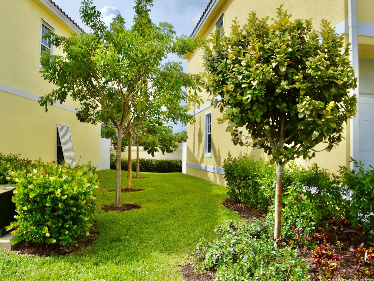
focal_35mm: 30
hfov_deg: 59.9
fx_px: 324
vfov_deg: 46.8
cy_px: 144
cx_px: 172
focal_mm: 18
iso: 100
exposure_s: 1/250
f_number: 8
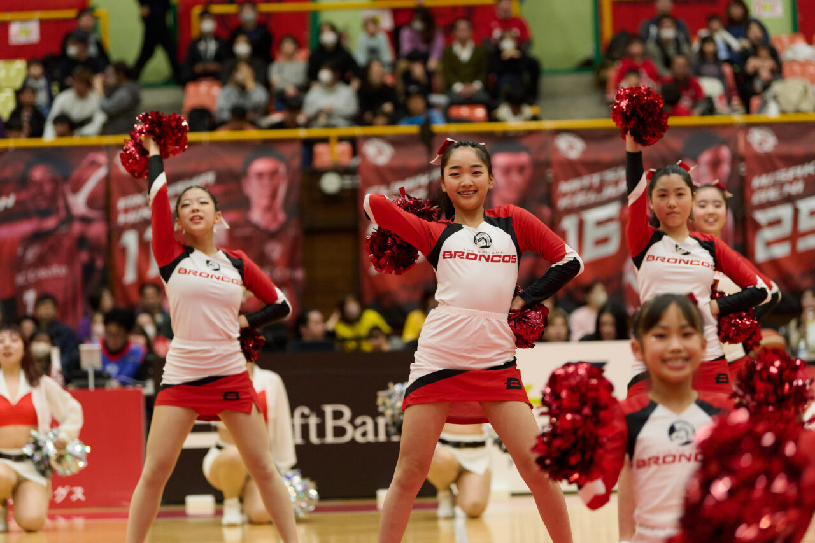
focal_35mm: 120
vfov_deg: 11.4
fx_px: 2716
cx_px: 408
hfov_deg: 17.1
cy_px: 272
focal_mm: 120
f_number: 2.8
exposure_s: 1/1600
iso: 3200
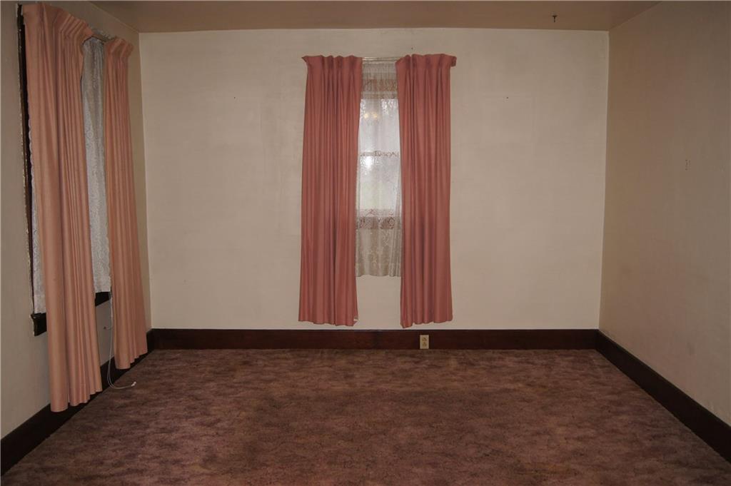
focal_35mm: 33
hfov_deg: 57.3
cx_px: 366
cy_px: 243
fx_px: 670
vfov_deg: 39.9
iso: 400
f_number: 4
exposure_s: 1/60
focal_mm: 22
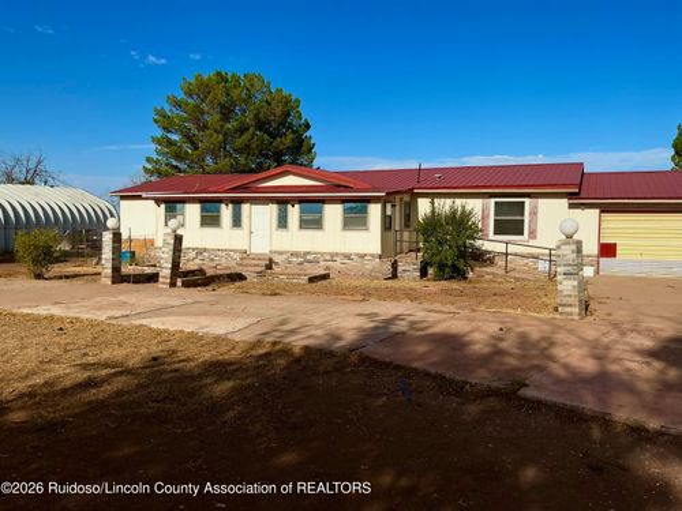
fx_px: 571
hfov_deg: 61.7
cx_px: 341
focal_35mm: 29
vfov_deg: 48.2
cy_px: 256
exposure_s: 1/3125
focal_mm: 3
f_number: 1.8
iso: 25
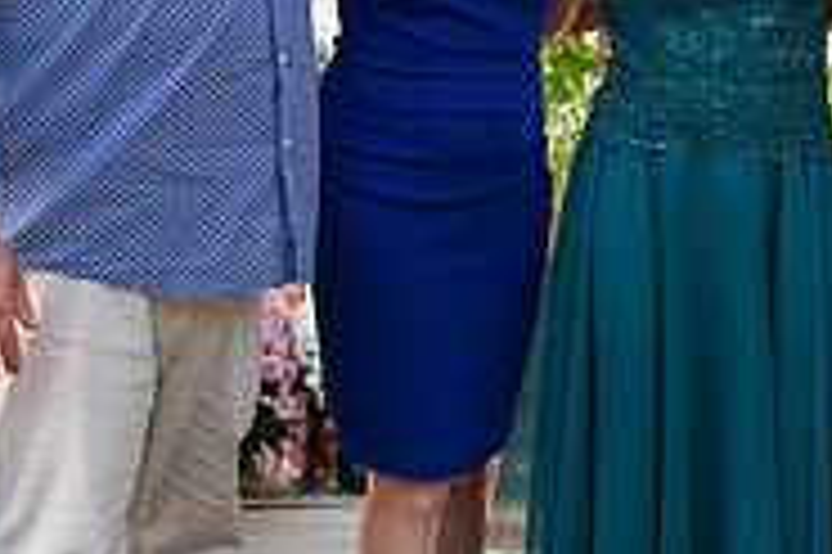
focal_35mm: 114
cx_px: 798
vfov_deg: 11.9
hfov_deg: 17.6
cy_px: 110
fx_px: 2632
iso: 560
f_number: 3.2
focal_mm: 35
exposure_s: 1/640
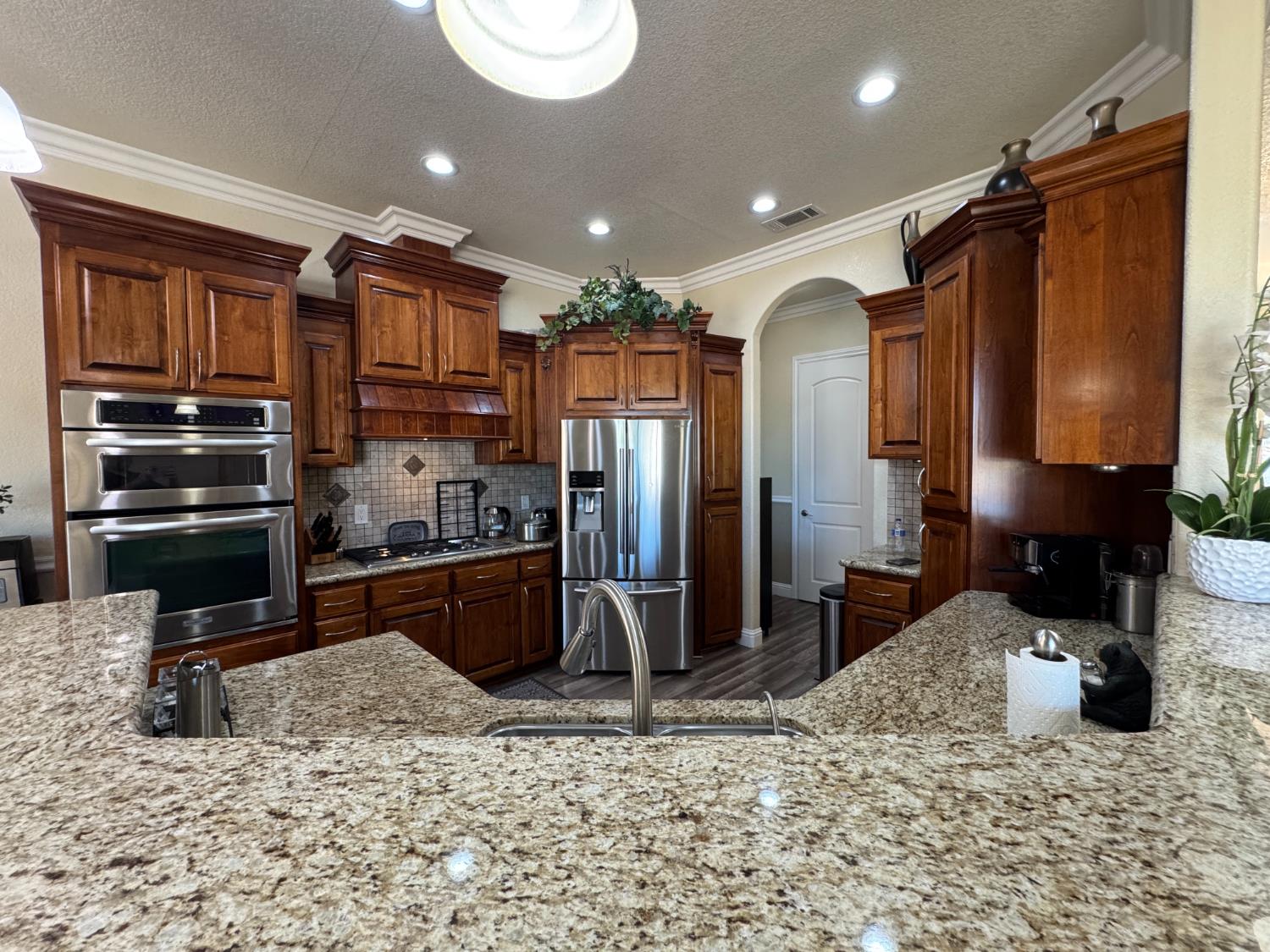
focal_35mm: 14
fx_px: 514
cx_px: 635
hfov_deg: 102.1
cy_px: 476
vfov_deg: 85.7
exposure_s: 1/120
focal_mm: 2.22
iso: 320
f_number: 2.2
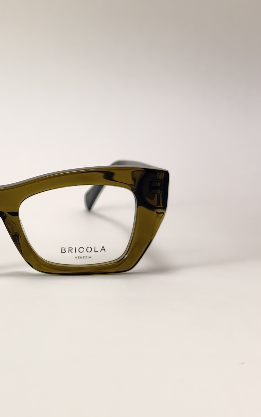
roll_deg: -0.4
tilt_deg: -7.9
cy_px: 208
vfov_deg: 30.2
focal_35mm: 68
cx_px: -1
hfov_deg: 18.6
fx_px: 774
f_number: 1.78
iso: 80
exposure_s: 1/100
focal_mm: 6.76
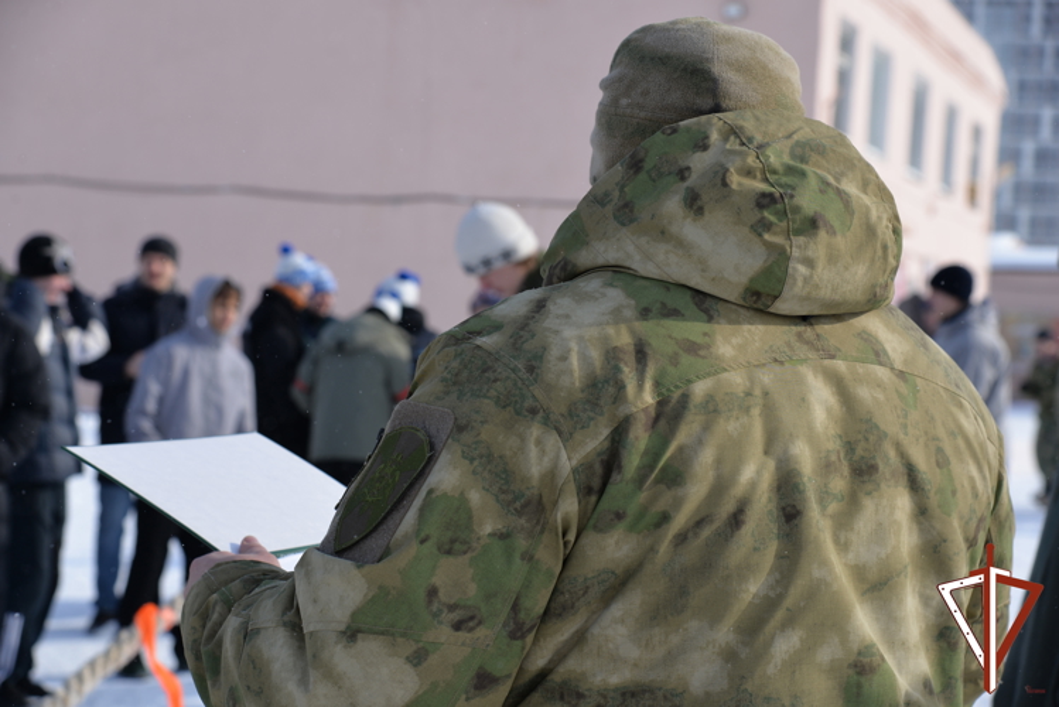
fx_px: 2295
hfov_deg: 26.0
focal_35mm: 78
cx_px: 530
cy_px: 354
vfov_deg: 17.5
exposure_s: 1/640
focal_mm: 78
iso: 200
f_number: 6.3
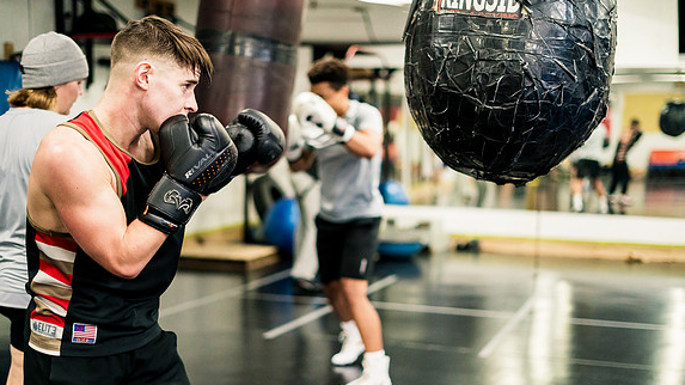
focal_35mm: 53
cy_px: 215
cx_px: 342
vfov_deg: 22.6
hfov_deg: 39.2
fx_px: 962
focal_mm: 50
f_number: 1.8
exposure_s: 1/500
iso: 4000
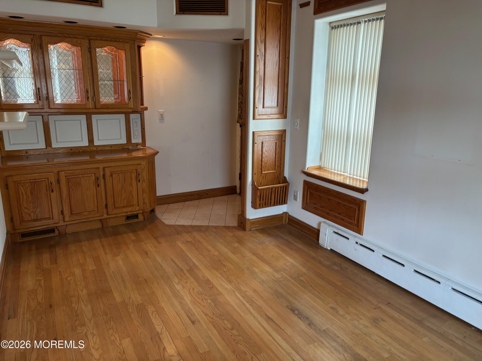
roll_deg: -0.9
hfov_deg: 67.3
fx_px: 362
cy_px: 180
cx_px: 241
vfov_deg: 53.1
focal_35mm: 26
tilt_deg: -14.8
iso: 160
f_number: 1.6
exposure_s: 1/60
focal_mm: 5.96
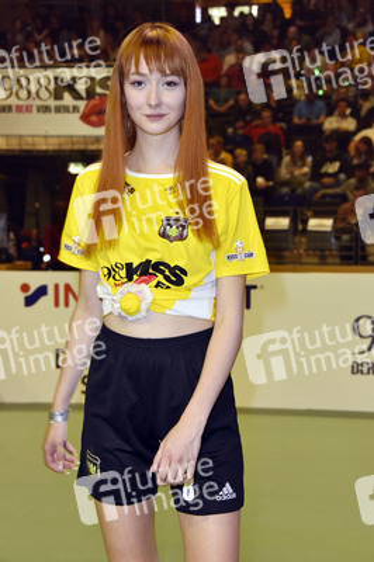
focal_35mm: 68
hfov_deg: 20.0
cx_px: 187
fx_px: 1061
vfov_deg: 29.7
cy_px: 281
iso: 1000
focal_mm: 68
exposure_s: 1/100
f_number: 6.3
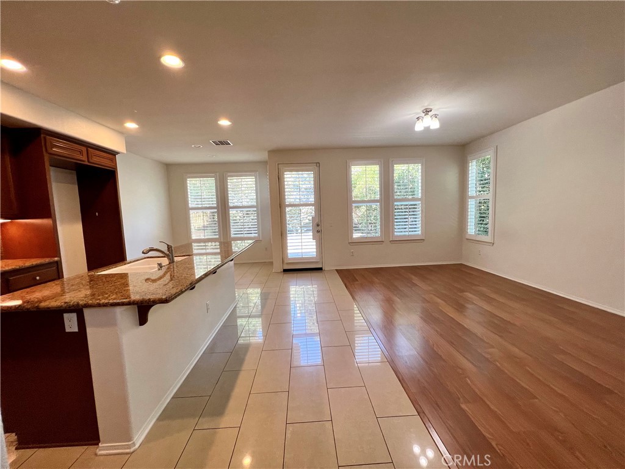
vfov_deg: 89.9
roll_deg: +1.4
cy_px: 234
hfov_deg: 106.2
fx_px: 235
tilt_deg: -5.5
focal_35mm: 13
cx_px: 312
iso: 100
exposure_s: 1/120
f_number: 1.8
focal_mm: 1.57
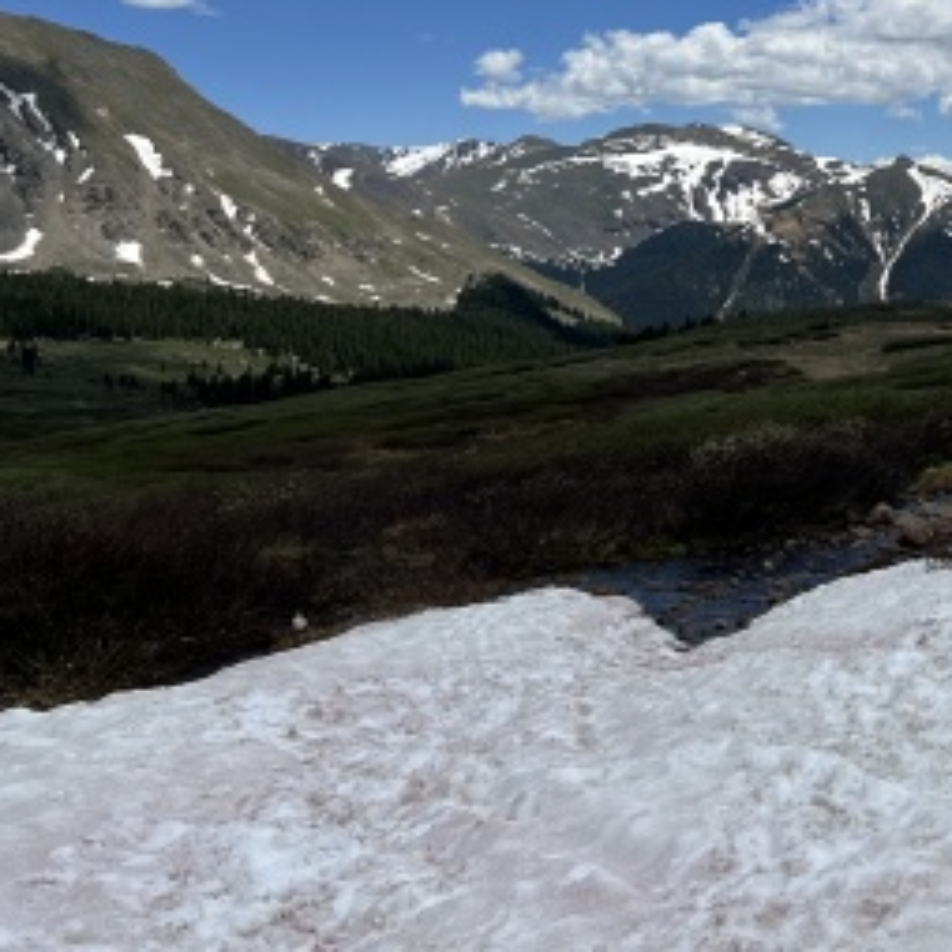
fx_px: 1805
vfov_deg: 28.7
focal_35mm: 58
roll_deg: +0.8
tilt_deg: +5.6
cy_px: 142
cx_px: 1053
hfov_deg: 27.1
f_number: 1.5
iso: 50
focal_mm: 5.7
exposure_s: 1/7463
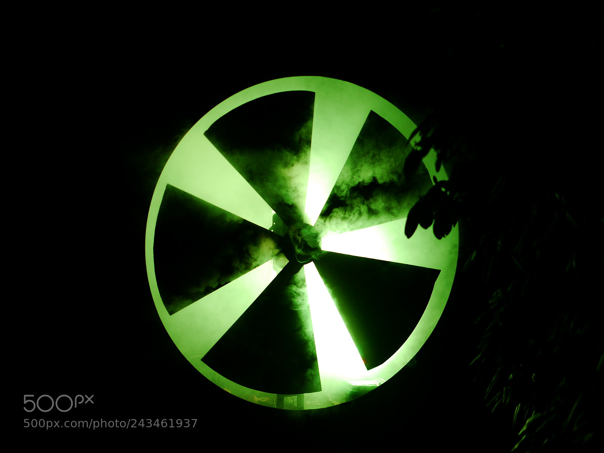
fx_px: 1501
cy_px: 226
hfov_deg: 22.8
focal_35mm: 86
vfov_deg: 17.2
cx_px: 302
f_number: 1.7
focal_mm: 43
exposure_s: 1/100
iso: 640
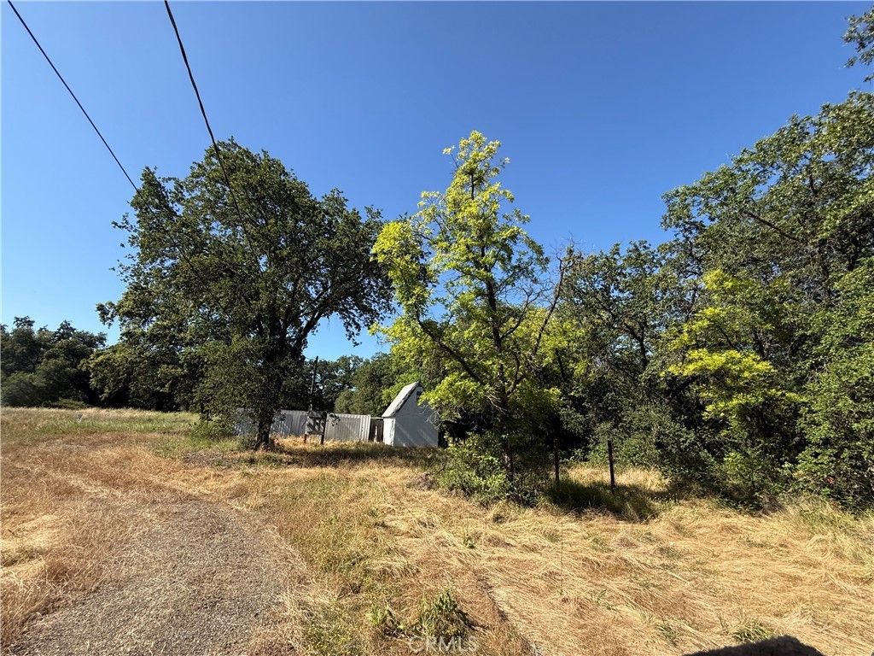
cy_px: 328
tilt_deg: +16.7
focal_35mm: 14
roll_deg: -2.8
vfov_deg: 85.7
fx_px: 353
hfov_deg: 102.1
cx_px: 437
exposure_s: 1/1087
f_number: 2.2
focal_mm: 2.22
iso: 64
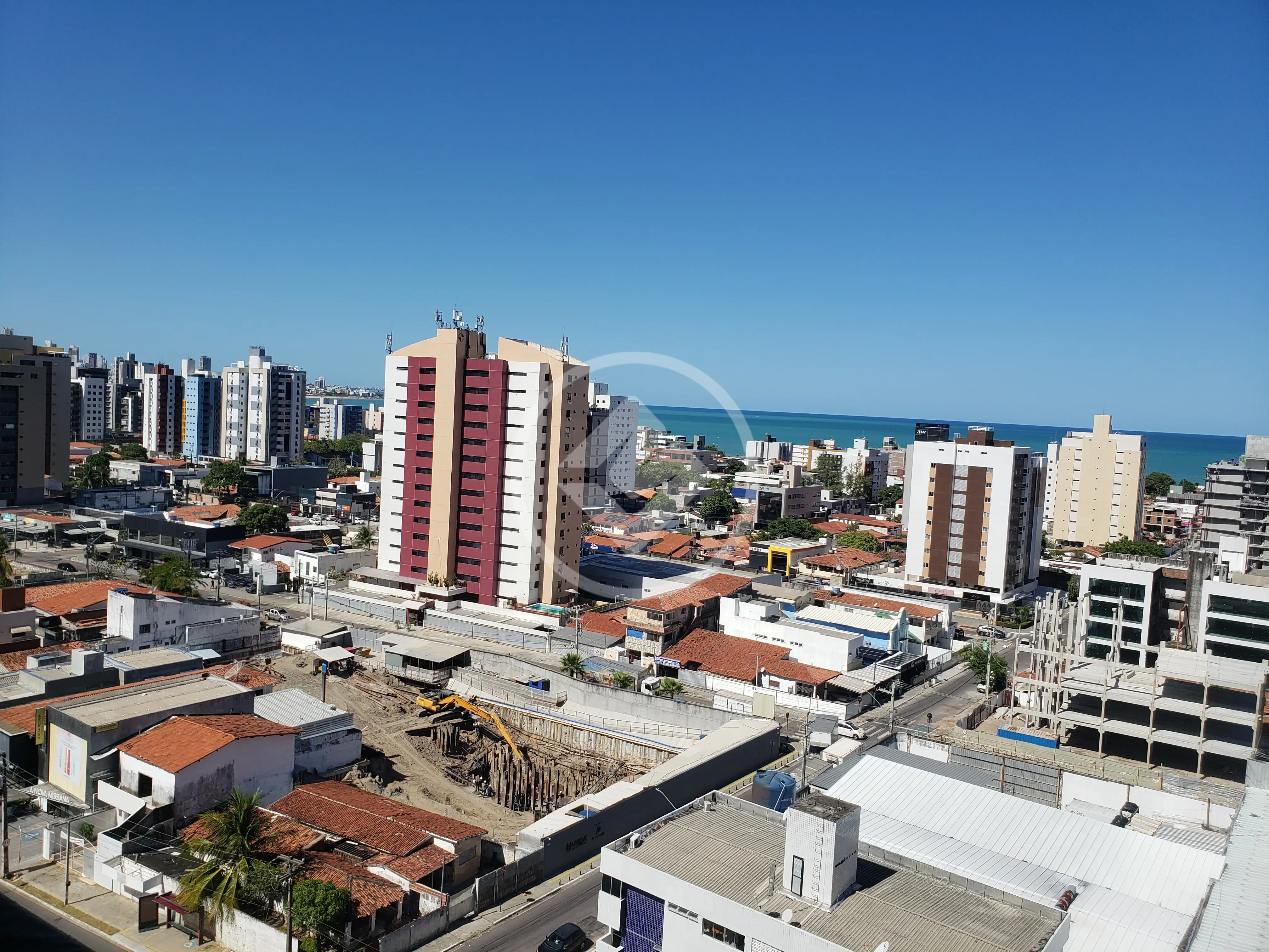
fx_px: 953
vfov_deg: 53.1
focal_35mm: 26
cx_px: 634
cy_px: 476
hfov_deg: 67.3
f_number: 2.4
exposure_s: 1/2354
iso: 50
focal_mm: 4.3
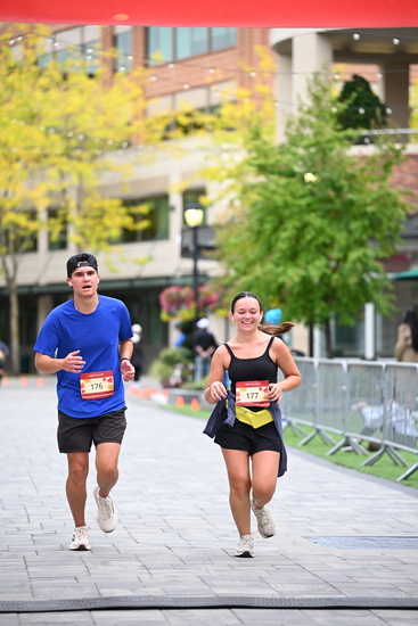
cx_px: 209
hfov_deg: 11.0
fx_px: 2176
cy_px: 313
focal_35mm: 125
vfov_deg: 16.4
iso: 640
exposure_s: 1/1600
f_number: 2.8
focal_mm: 125
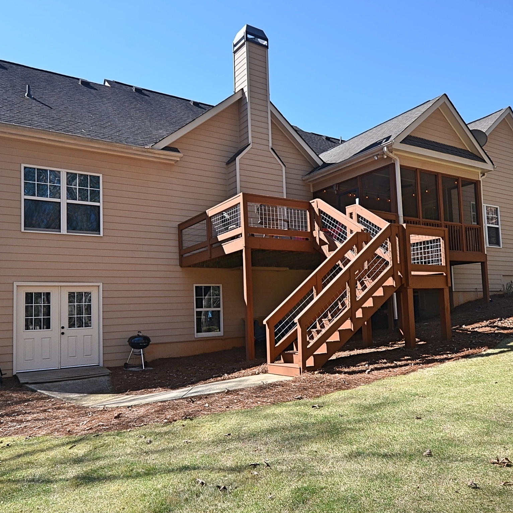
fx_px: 447
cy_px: 254
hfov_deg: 59.6
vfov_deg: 59.7
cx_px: 273
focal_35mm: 27
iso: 200
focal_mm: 13
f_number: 8
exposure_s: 1/250
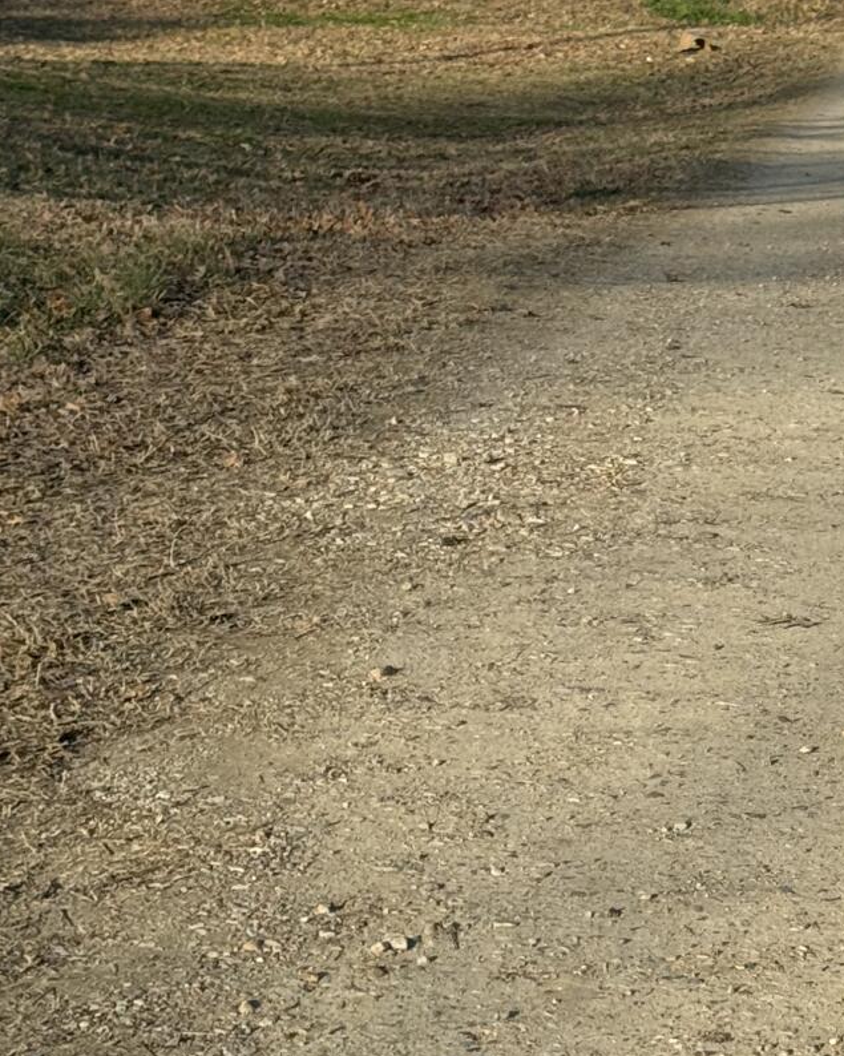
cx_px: 859
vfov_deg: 16.3
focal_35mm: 118
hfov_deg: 12.9
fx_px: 3685
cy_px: 712
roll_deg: +1.6
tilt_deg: -16.7
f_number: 1.78
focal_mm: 6.76
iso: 64
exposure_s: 1/3610
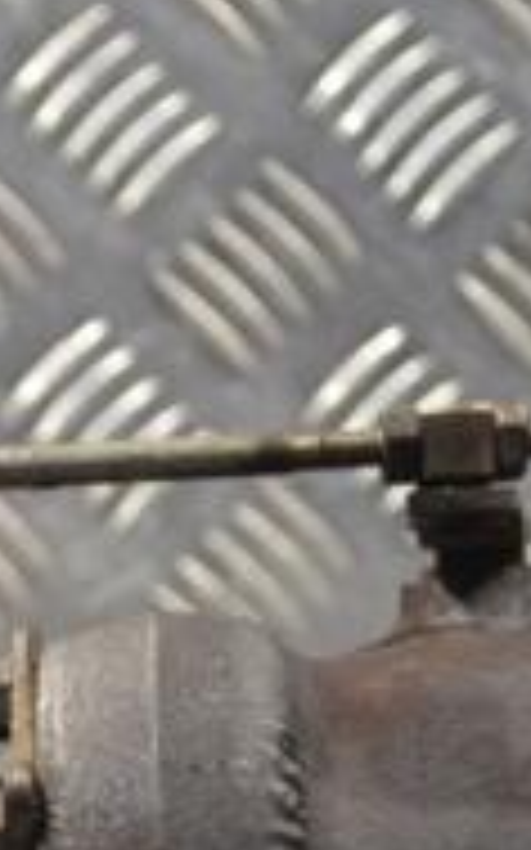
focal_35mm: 214
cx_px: -166
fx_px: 4959
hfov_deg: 6.1
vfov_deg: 9.8
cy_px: 724
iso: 400
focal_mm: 44
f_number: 5.3
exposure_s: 1/50
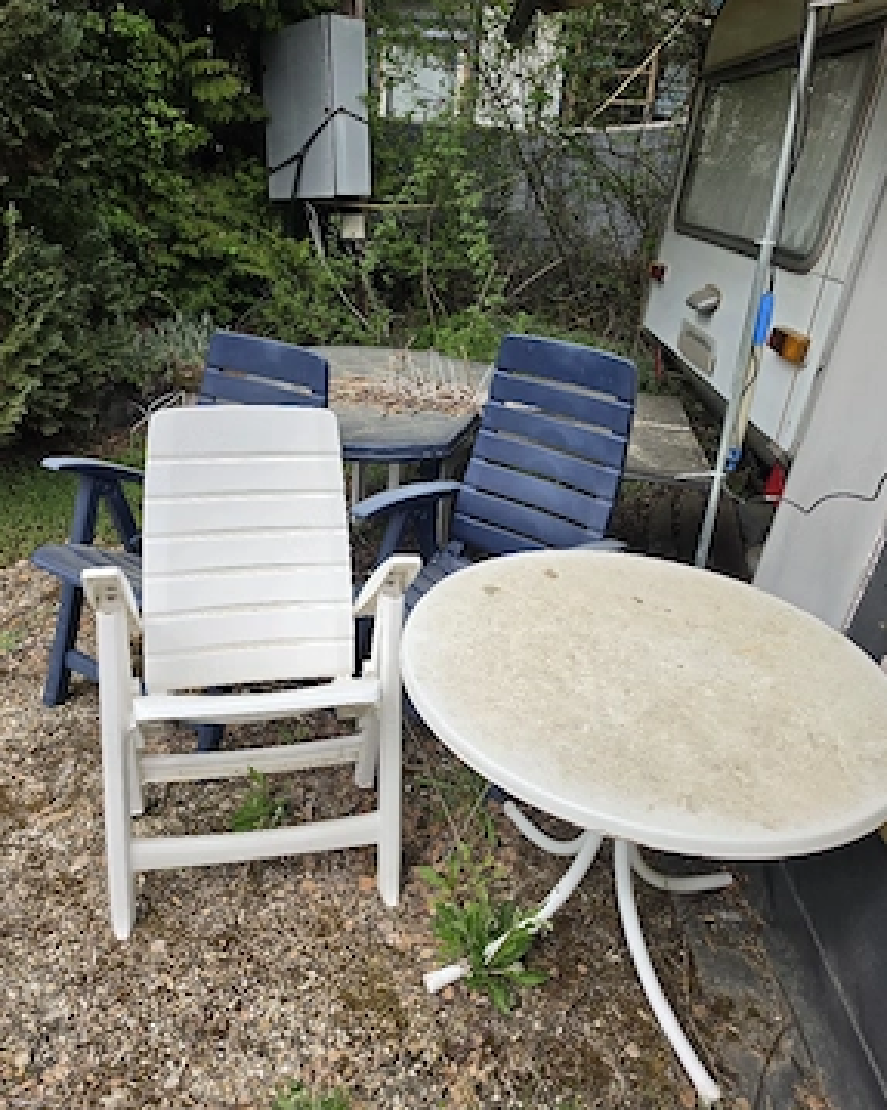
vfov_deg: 68.0
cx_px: 439
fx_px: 821
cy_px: 519
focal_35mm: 25
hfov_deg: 56.8
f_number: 1.4
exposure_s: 1/5000
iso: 64
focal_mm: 6.5
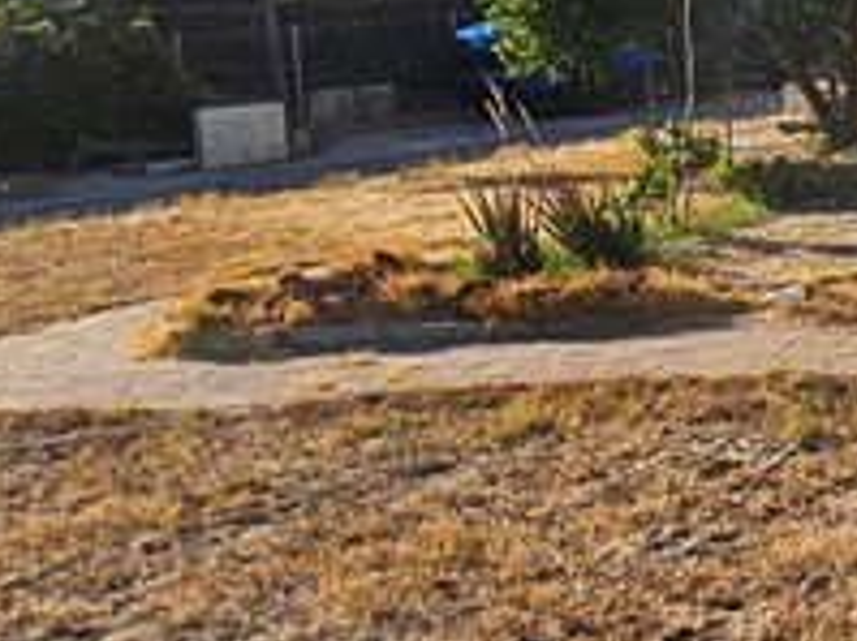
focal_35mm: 67
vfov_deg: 21.5
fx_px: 1658
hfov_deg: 22.6
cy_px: 95
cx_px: 1352
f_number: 2.2
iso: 50
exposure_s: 1/1737
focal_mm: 2.2
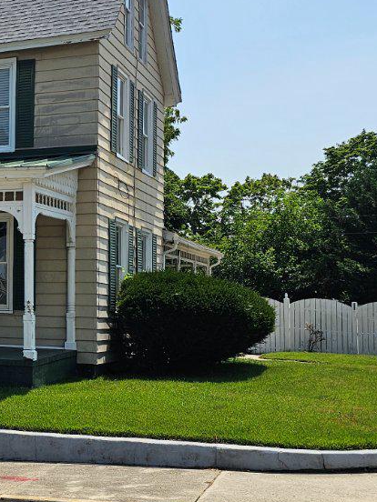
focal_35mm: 64
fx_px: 929
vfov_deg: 30.3
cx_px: -92
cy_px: 250
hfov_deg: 21.1
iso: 10
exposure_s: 1/1311
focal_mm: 6.3
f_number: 1.7
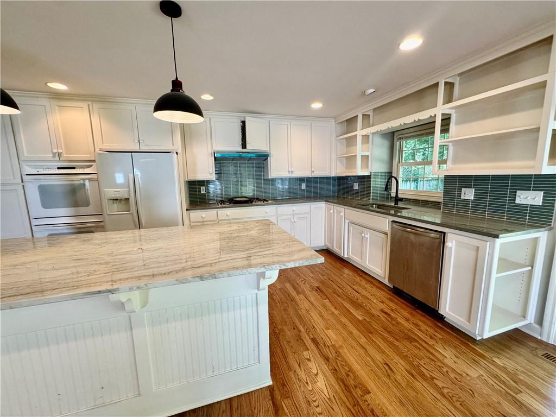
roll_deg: +1.2
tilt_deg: -8.7
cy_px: 208
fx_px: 225
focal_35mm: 14
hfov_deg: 102.1
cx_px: 278
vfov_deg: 85.7
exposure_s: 1/120
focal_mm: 2.22
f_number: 2.2
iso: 250
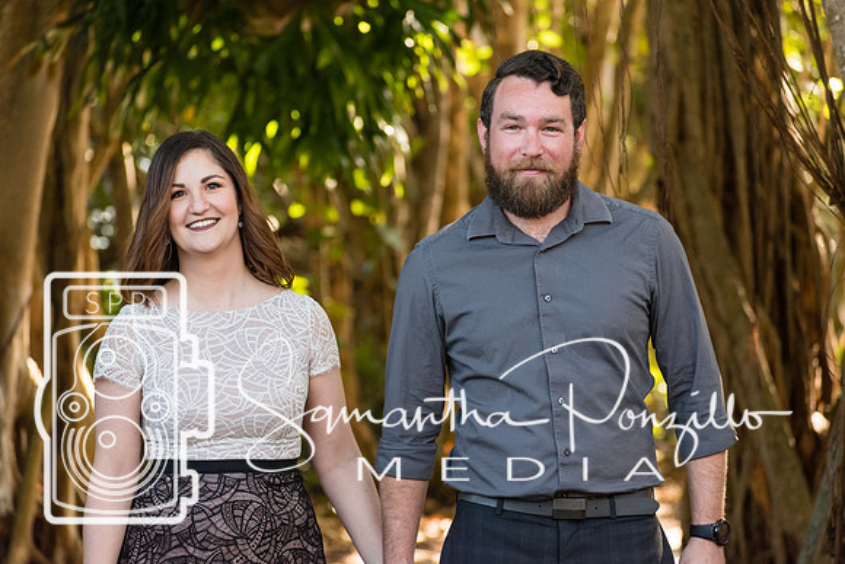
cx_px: 425
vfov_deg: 5.5
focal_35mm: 250
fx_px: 5864
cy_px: 282
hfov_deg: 8.2
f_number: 5
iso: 1100
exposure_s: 1/500
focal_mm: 165
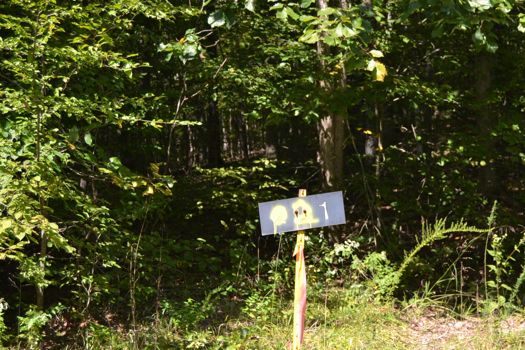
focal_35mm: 71
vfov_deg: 19.1
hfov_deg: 28.3
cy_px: 232
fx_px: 1035
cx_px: 351
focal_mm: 32
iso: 100
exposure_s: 1/200
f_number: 4.5
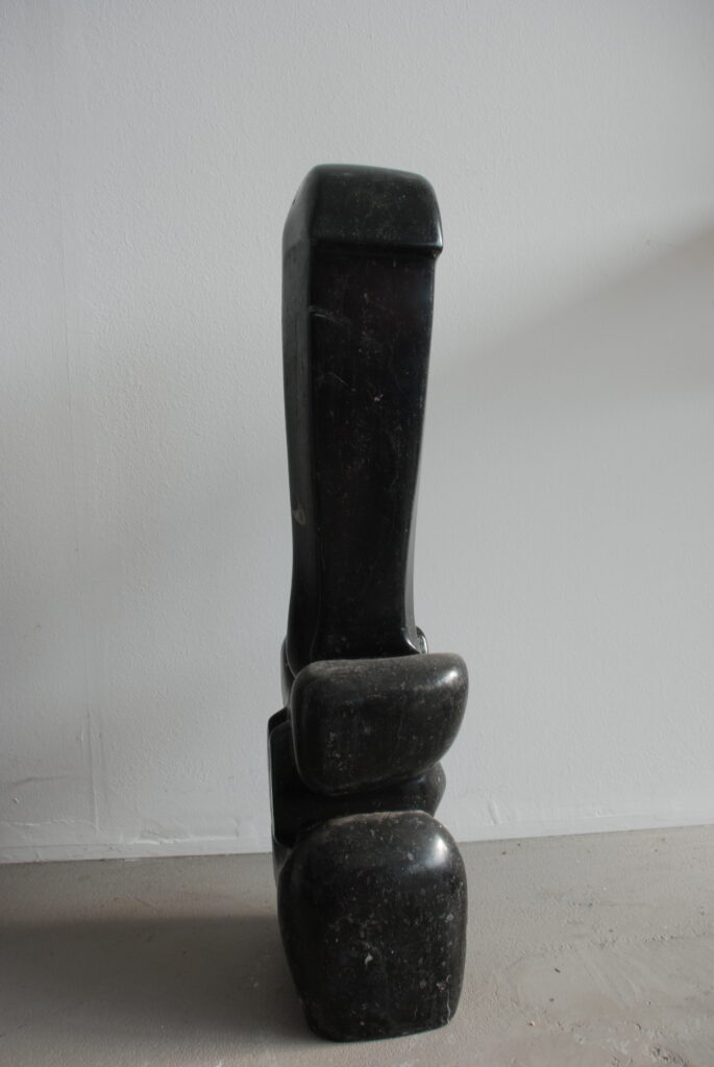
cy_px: 534
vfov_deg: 61.9
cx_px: 357
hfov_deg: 43.7
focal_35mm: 30
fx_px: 890
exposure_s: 1/100
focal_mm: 20
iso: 200
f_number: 5
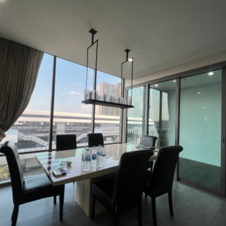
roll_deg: -1.7
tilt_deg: +2.5
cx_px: 113
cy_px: 118
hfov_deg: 87.4
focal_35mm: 16
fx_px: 118
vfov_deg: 87.4
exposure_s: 1/166
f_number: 1.8
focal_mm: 1.57
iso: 32
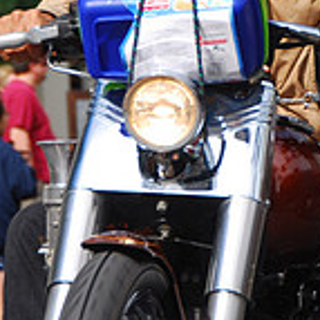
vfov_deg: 3.6
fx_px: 5153
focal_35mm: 493
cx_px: 374
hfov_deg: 3.6
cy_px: 49
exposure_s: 1/180
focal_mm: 95
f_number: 6.7
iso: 100
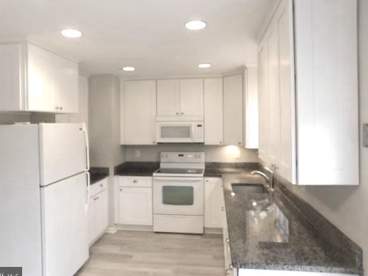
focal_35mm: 26
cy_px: 128
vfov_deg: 53.0
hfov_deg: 67.3
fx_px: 277
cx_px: 179
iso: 250
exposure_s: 1/30
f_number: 3
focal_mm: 4
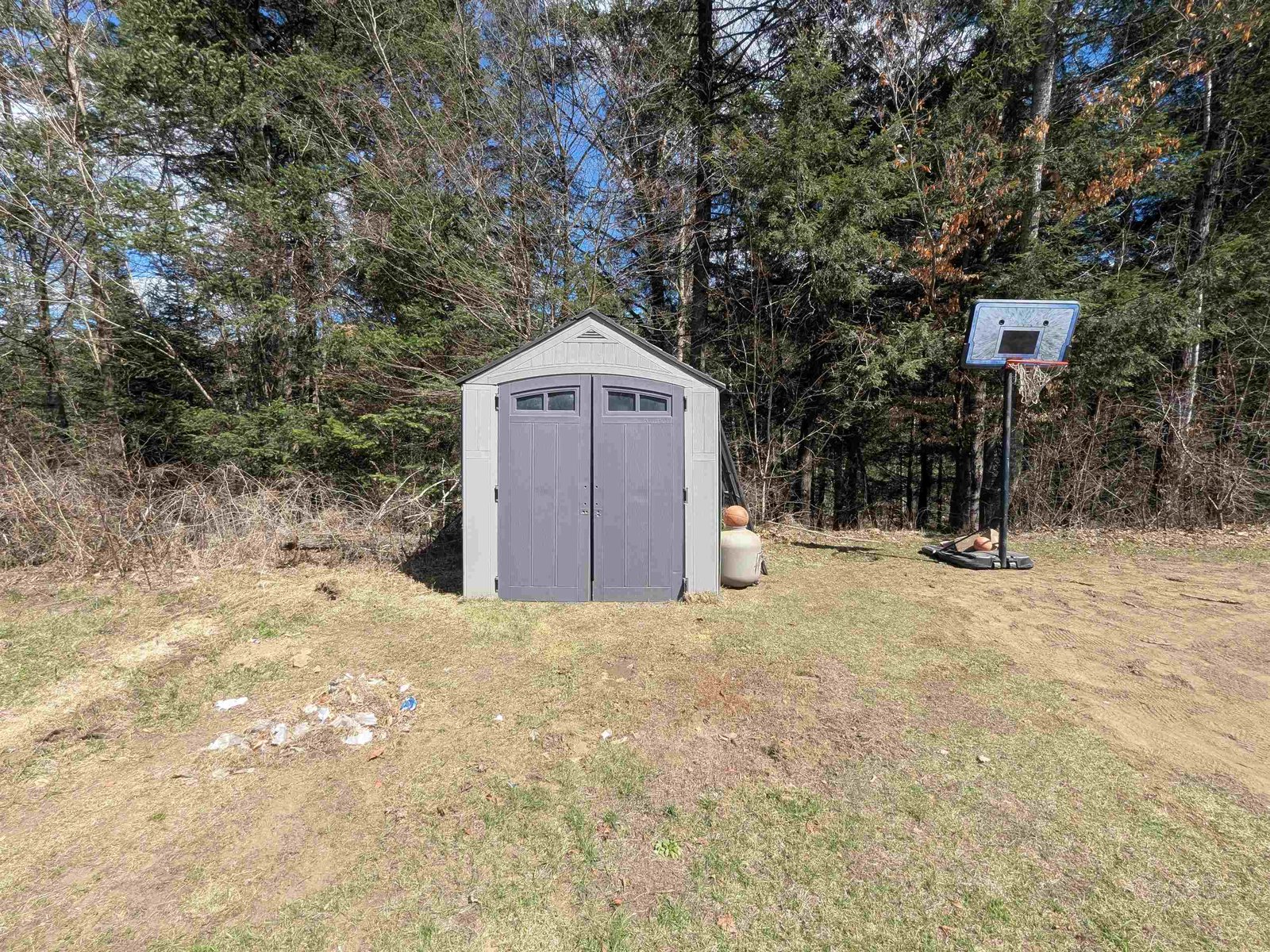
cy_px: 476
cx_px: 635
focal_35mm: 13
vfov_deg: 89.9
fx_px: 477
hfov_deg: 106.2
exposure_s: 1/594
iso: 42
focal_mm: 1.95
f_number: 2.2
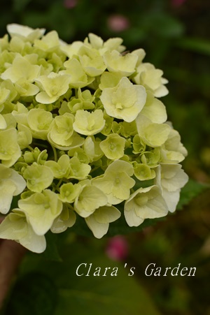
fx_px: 460
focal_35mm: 52
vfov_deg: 37.9
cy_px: 158
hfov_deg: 25.7
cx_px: 105
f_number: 4
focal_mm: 35
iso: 100
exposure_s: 1/640
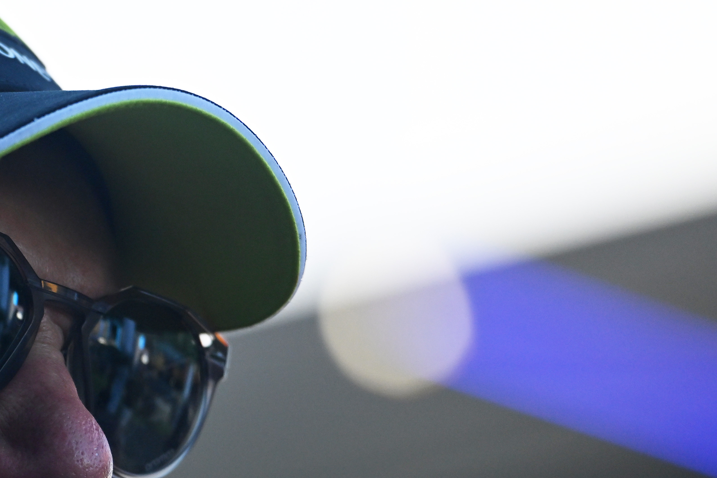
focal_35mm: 519
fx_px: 10335
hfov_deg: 4.0
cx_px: -157
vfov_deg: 2.6
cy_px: 528
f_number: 4
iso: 800
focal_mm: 200
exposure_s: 1/1600
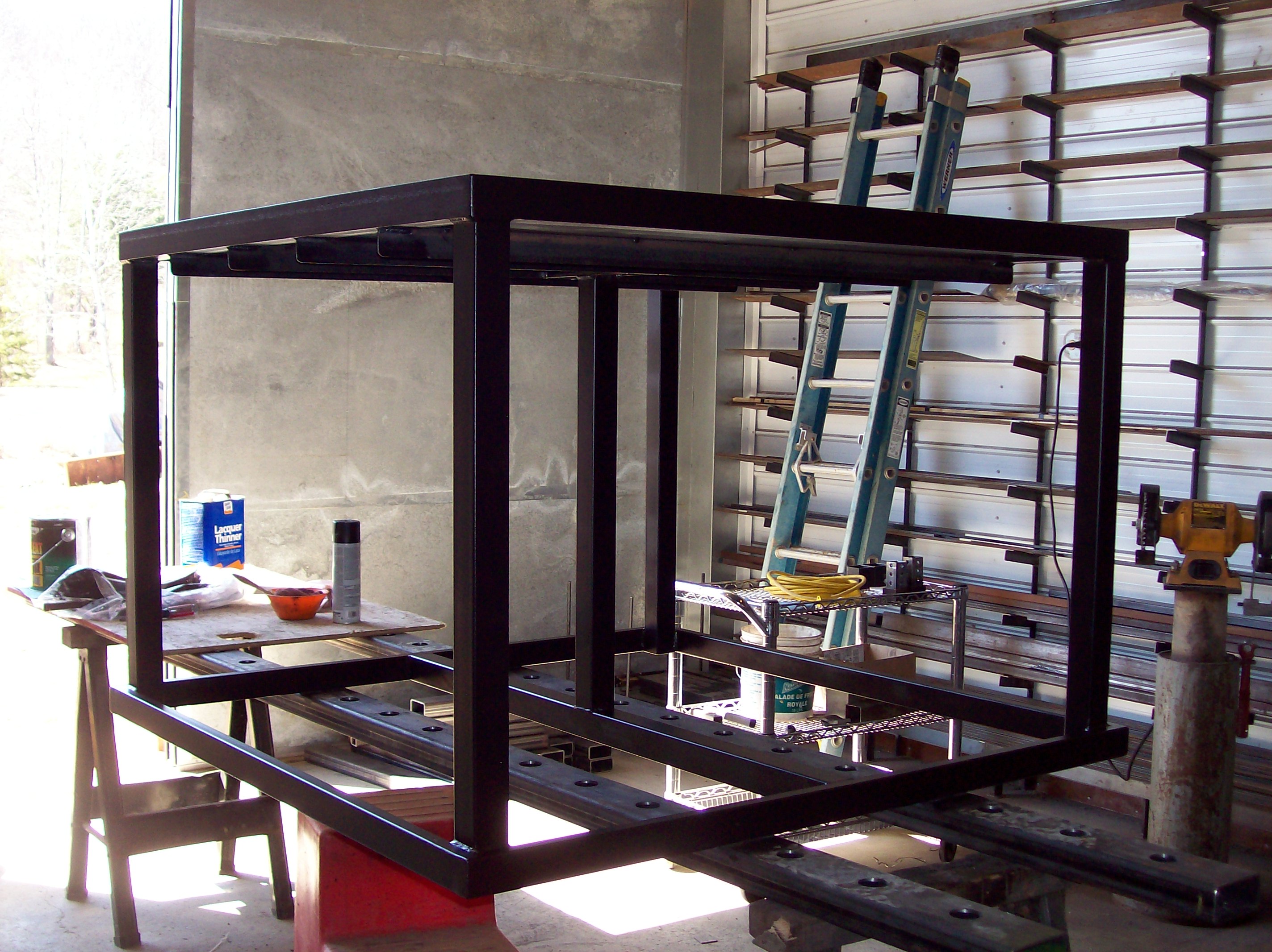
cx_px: 636
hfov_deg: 42.1
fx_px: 1653
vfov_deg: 32.2
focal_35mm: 45
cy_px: 476
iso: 80
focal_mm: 7.6
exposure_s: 1/73.1
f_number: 3
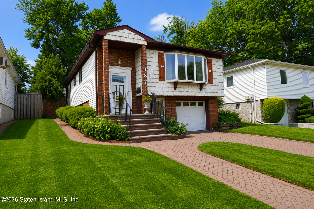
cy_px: 104
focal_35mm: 24
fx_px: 209
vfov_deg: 53.1
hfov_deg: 73.7
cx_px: 157
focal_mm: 24
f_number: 5.6
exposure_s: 1/80
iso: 100
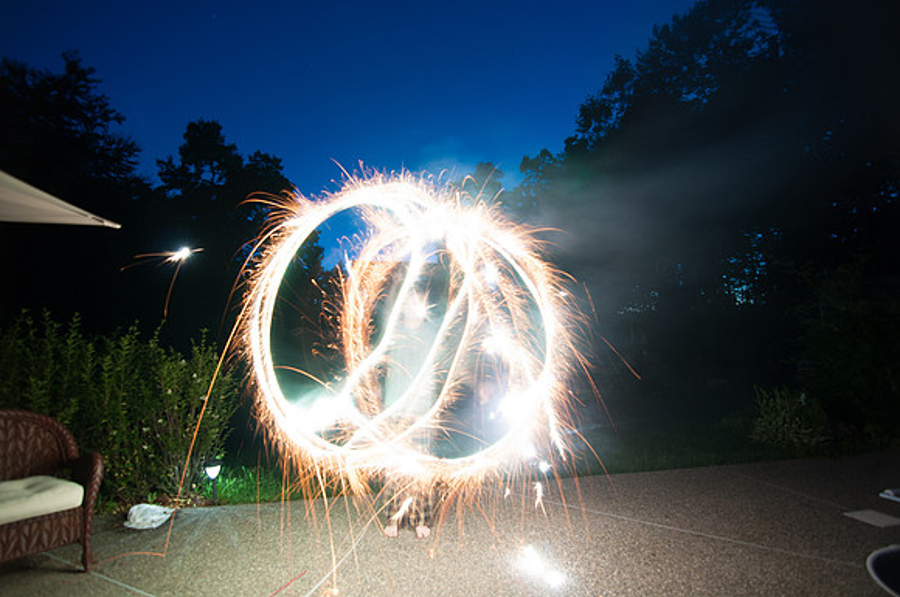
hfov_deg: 95.1
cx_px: 450
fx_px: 412
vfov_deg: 71.9
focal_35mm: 16
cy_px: 298
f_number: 2.8
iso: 200
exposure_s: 5
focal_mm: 11
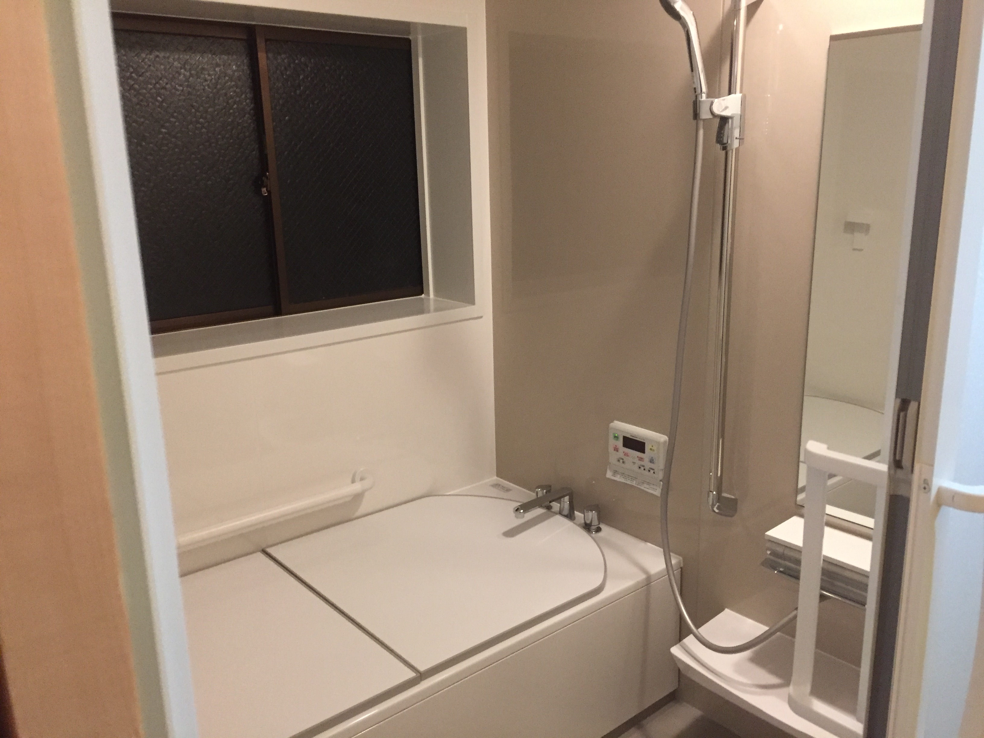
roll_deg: +0.3
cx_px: 492
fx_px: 824
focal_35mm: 29
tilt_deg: -14.2
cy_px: 369
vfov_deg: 48.2
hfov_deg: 61.7
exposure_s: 1/30
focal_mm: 4.15
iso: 250
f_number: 2.2
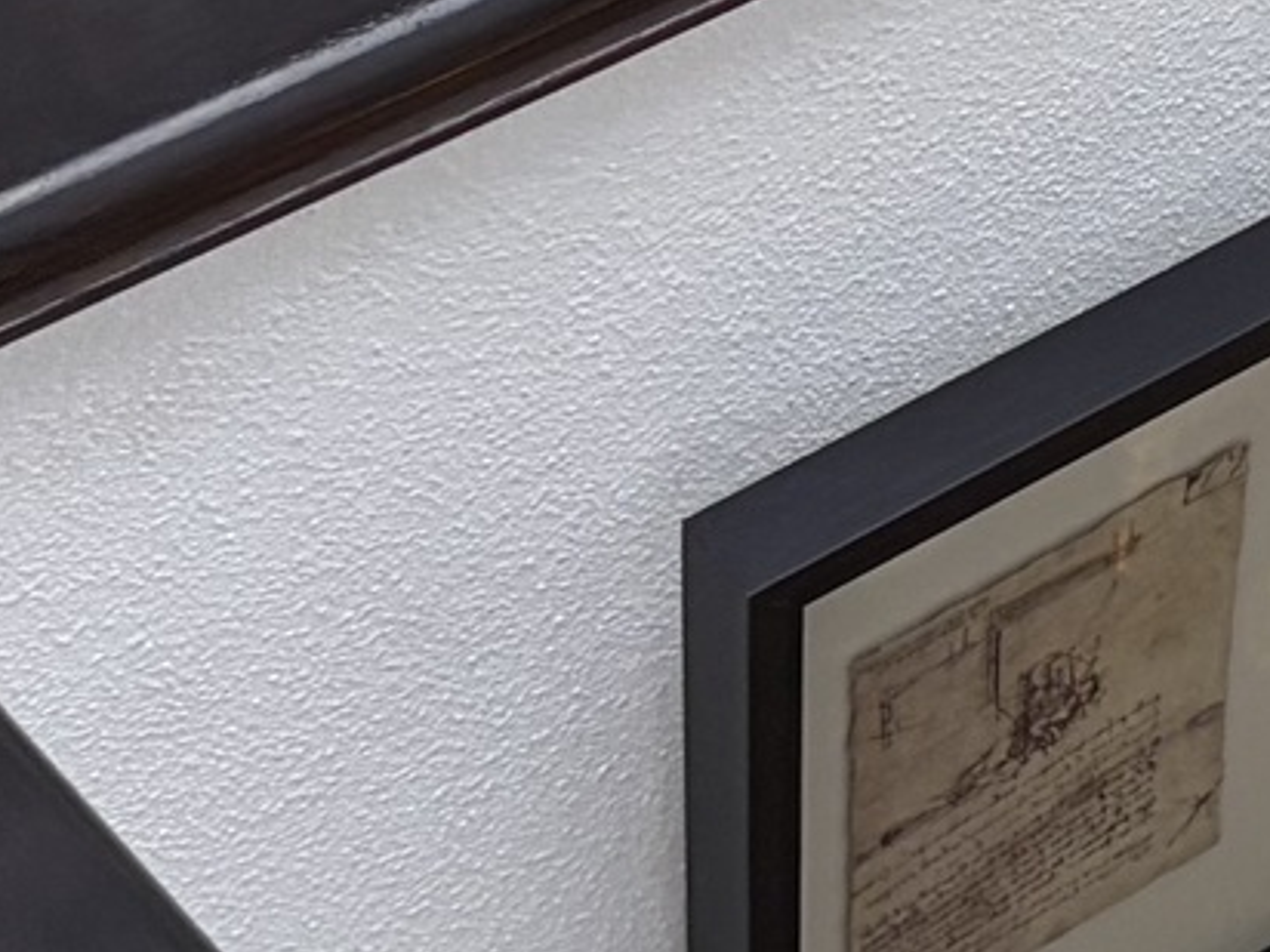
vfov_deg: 8.9
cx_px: 2605
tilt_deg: -36.1
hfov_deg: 10.9
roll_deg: -11.0
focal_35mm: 164
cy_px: -428
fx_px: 6017
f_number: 1.6
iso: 125
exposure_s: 1/94
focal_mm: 5.96
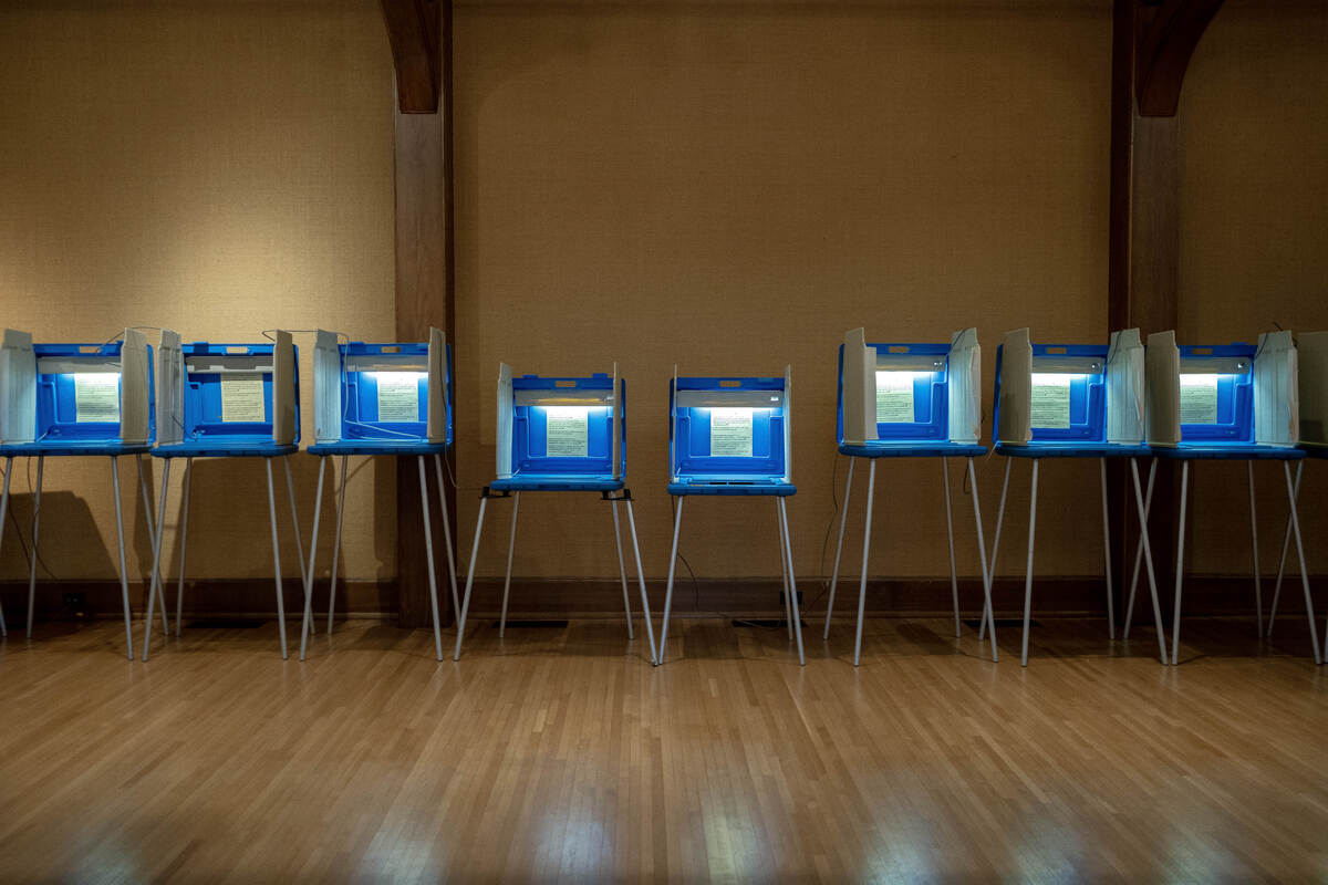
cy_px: 442
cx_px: 664
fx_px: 1291
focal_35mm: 35
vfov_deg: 37.9
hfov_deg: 54.4
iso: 1000
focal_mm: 23
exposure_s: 1/125
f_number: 2
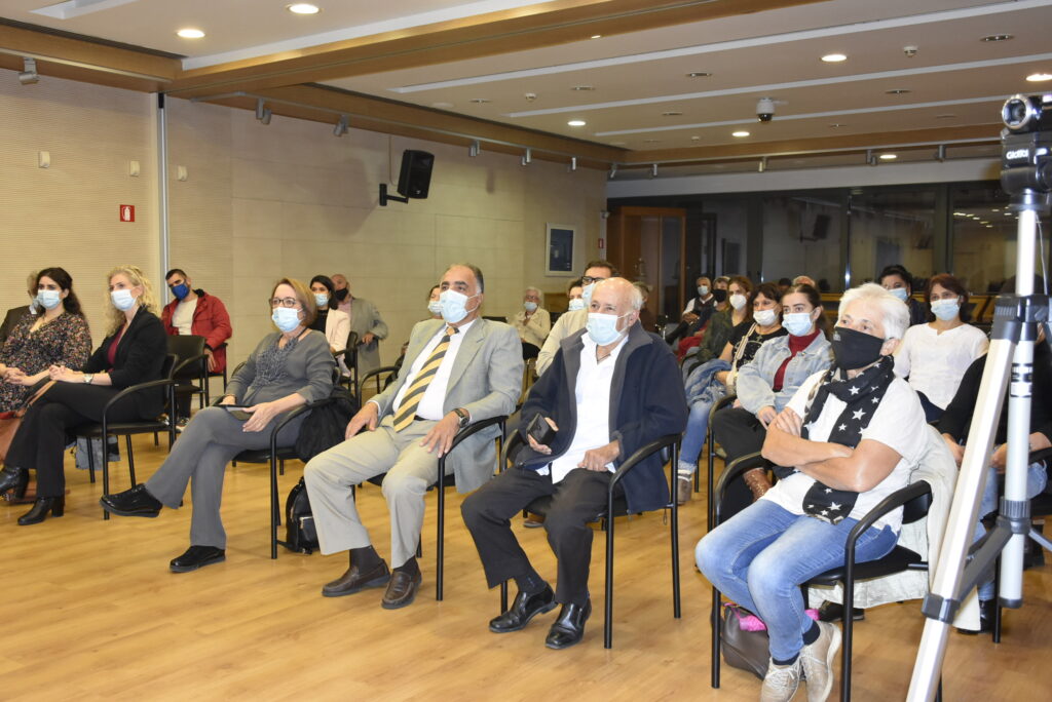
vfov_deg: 38.4
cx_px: 526
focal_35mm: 34
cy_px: 351
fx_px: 1009
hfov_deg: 55.1
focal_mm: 23
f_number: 5.6
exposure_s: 1/60
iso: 1600
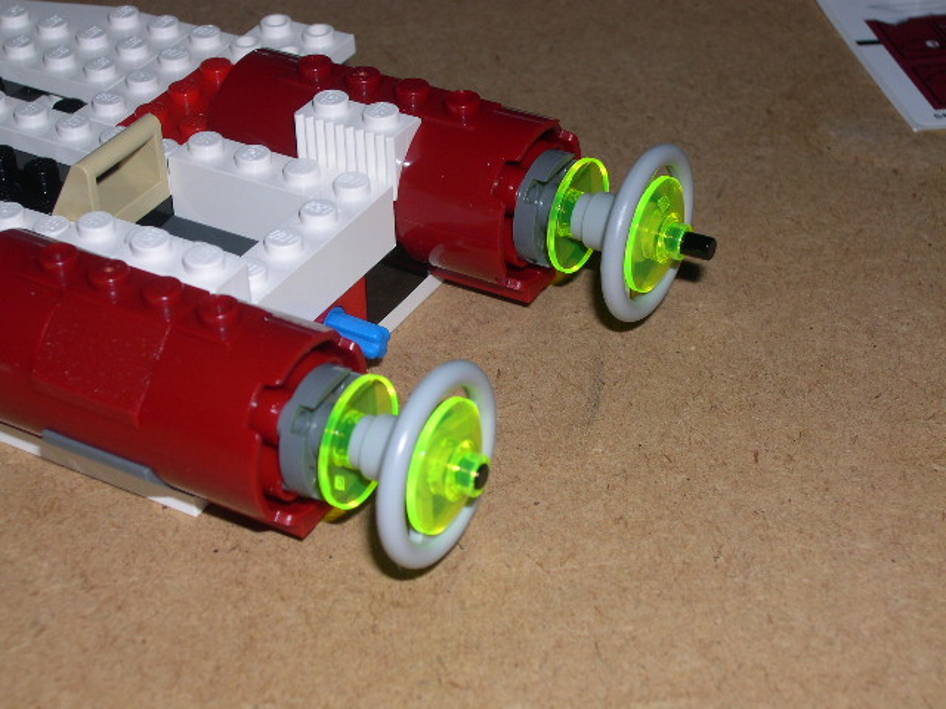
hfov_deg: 27.0
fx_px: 1968
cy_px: 354
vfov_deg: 20.4
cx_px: 473
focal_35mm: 72
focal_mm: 15.3
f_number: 10.4
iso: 100
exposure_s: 1/60
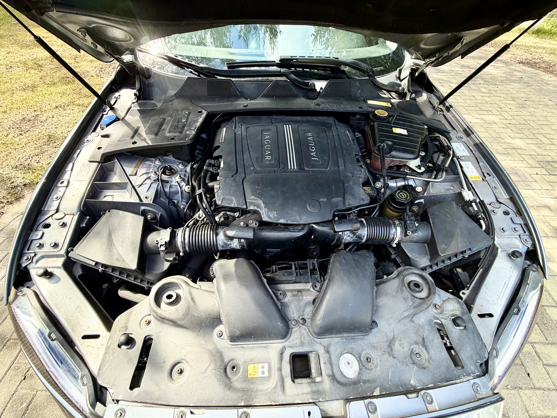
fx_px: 225
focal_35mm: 14
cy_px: 209
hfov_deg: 102.1
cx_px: 278
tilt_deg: -49.8
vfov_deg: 85.7
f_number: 2.2
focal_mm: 2.22
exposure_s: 1/214
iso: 50
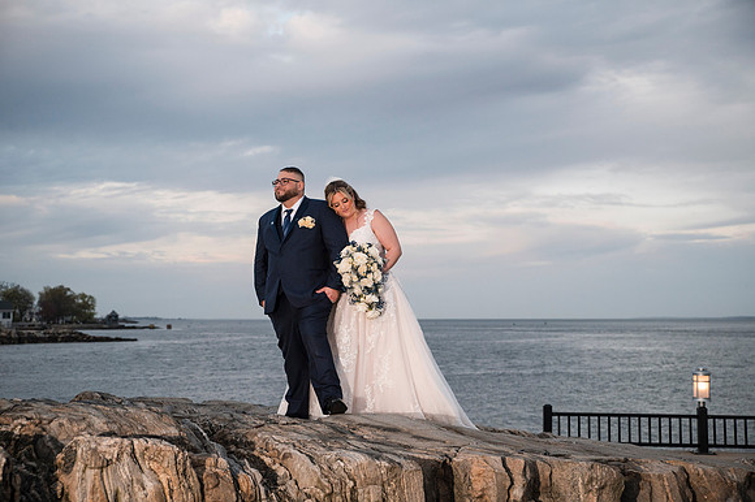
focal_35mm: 48
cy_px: 251
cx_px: 378
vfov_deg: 27.9
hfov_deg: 40.9
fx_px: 1012
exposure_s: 1/1250
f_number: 3.2
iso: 1250
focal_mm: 48
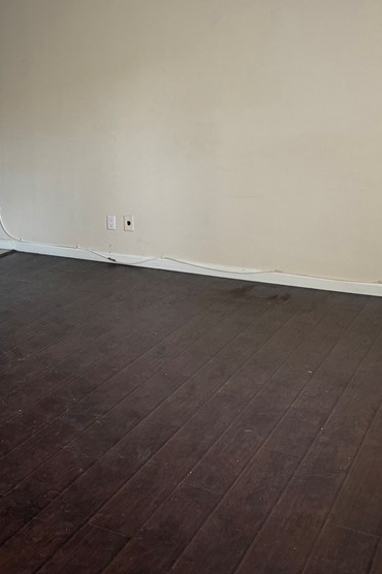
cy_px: 180
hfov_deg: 28.1
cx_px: 40
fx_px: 733
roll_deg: +0.9
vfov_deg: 42.1
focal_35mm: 46
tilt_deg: -9.0
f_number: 1.78
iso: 200
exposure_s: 1/112
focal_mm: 6.76
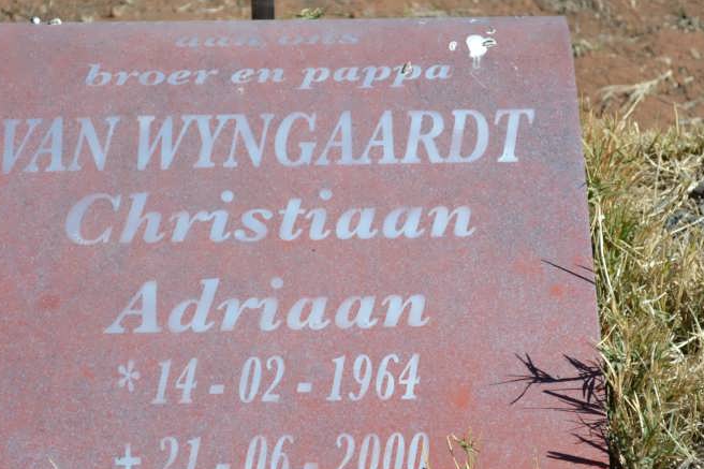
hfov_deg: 13.6
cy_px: 257
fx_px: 2950
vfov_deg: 9.1
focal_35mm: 151
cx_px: 292
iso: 110
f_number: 5.6
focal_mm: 55
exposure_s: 1/125
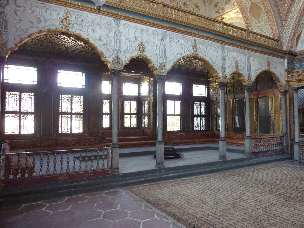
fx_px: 220
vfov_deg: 54.9
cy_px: 114
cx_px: 152
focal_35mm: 25
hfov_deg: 69.4
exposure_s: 1/30
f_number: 3.3
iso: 400
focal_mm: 4.1
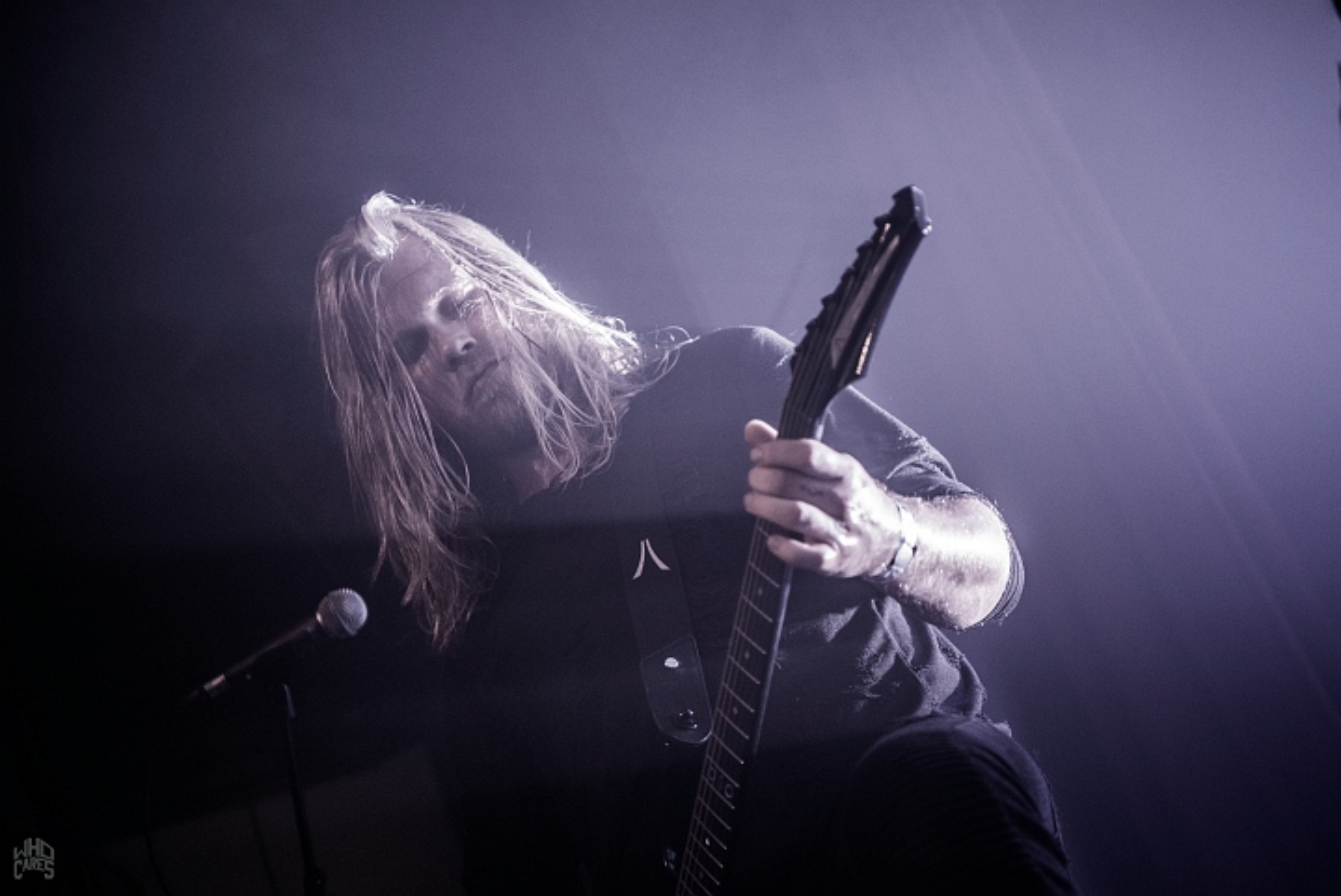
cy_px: 448
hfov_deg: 28.8
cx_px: 670
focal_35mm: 70
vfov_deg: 19.5
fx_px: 2609
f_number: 2.8
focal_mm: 70
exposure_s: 1/80
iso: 1600
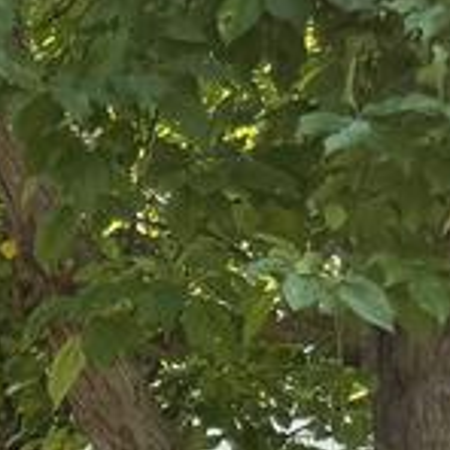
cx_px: -1496
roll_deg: +0.3
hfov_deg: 6.4
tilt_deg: +7.0
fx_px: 3044
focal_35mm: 207
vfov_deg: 8.3
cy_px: 587
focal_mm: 6.76
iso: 100
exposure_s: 1/1653
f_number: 1.78
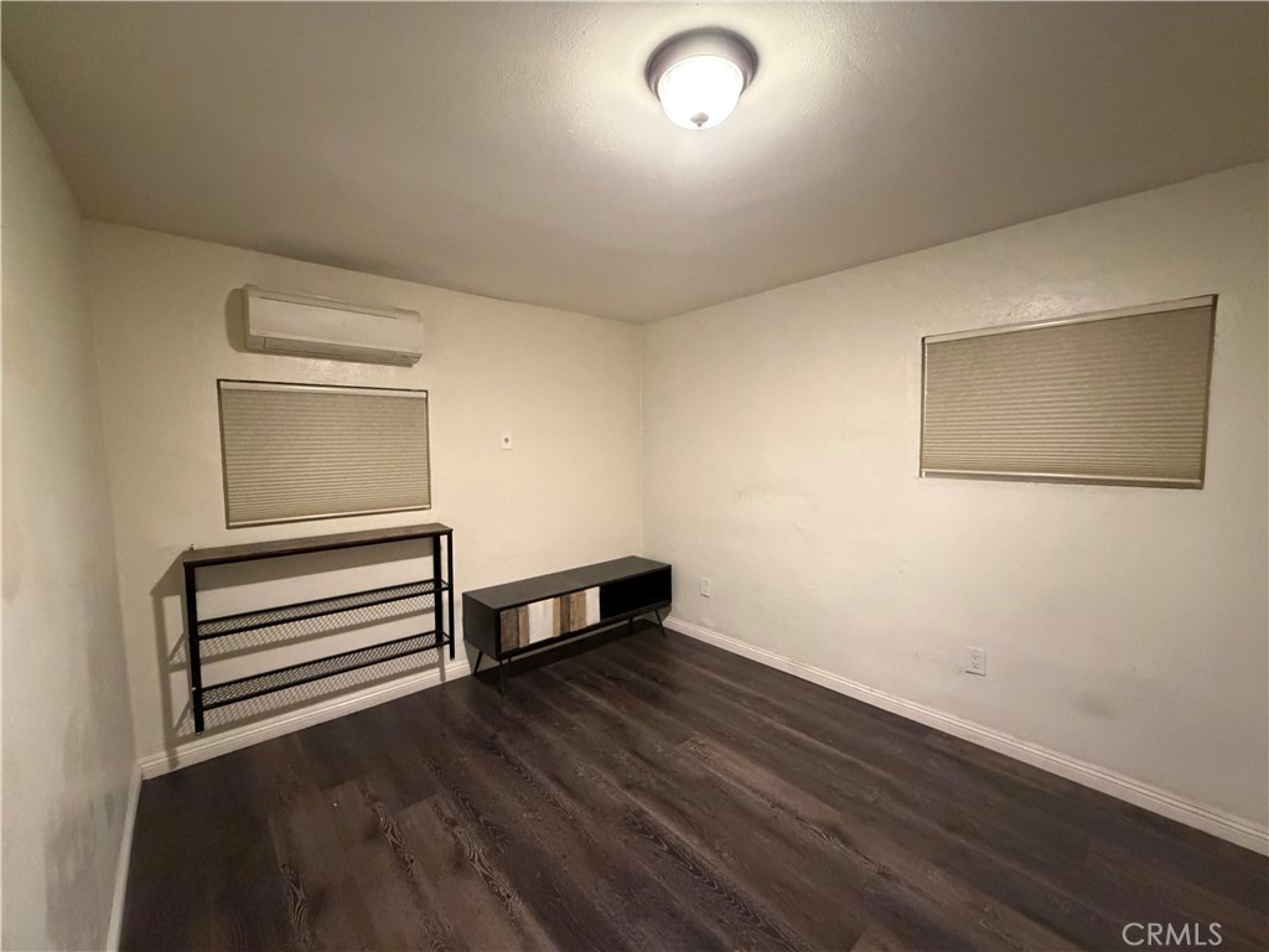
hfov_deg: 102.1
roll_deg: +1.1
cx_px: 634
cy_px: 476
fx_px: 513
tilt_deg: -4.3
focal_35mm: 14
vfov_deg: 85.7
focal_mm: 2.22
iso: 1250
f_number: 2.2
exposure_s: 1/60
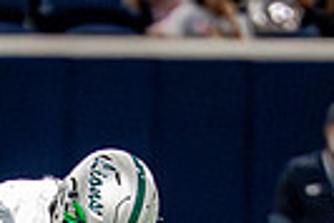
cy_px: 518
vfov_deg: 0.9
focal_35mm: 1452
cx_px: 92
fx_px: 13486
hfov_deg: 1.4
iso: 5000
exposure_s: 1/2000
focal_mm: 197
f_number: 2.8
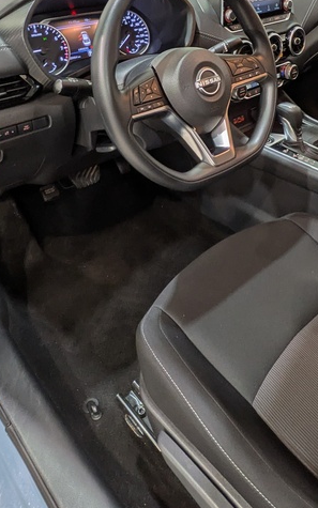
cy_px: 140
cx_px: 211
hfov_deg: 39.0
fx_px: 444
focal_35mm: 32
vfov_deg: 57.3
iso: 51
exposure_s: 1/30
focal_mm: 1.83
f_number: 2.2
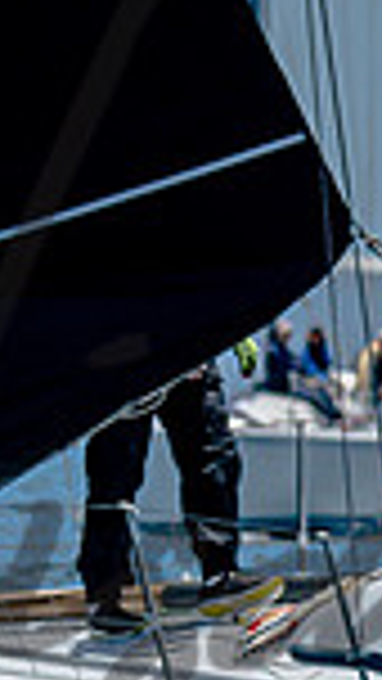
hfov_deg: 0.8
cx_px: 918
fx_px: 28760
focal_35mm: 1598
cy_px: 671
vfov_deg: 1.4
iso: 200
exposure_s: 1/1600
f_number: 5.3
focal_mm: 220
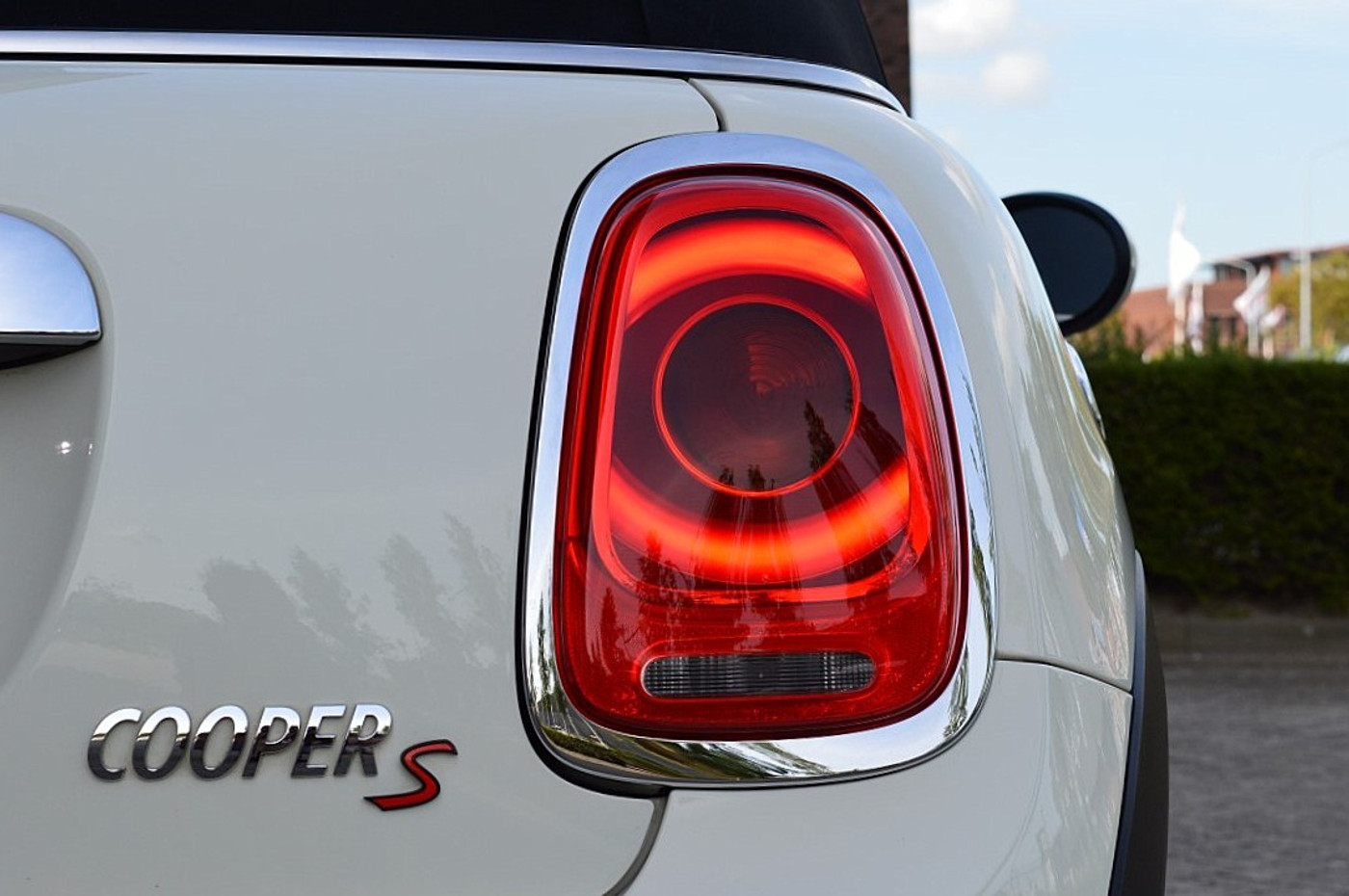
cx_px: 674
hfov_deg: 24.6
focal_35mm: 82
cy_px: 448
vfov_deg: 16.5
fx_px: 3088
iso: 400
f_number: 10
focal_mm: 55
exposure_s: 1/320
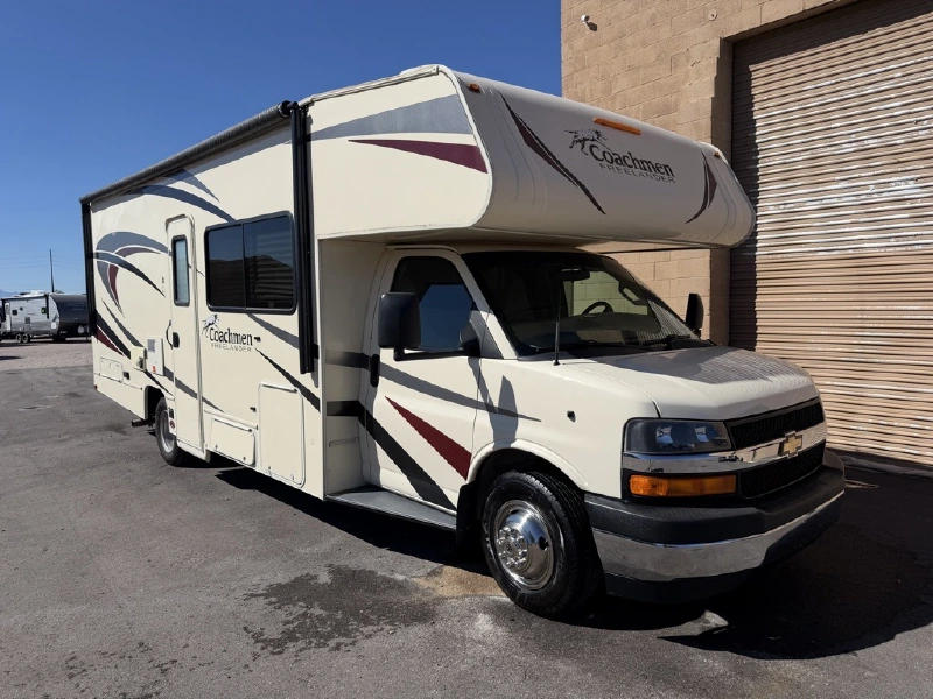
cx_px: 466
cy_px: 350
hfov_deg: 71.6
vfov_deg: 56.8
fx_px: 647
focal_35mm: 24
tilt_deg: -3.7
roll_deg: +2.0
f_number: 1.78
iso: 80
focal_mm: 6.76
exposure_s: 1/9091
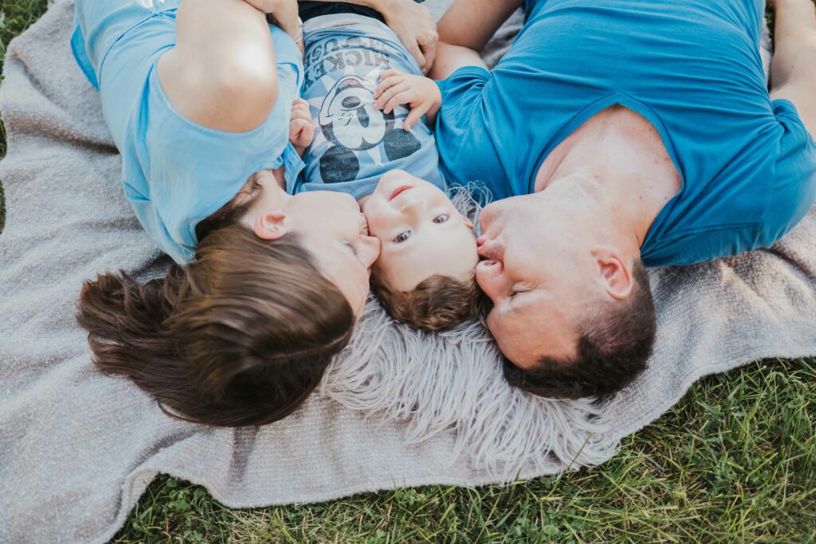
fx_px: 793
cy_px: 272
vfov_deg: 37.9
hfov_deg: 54.4
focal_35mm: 35
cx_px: 408
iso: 100
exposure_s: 1/400
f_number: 1.4
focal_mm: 35
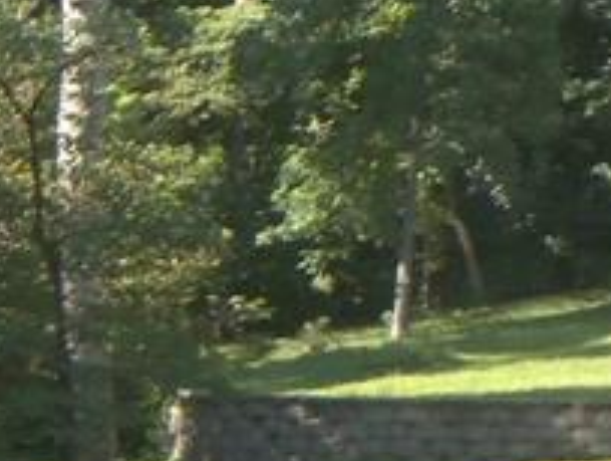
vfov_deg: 10.1
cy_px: 741
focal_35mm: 141
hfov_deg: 11.4
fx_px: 2493
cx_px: -885
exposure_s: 1/125
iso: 64
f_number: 3.3
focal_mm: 5.1
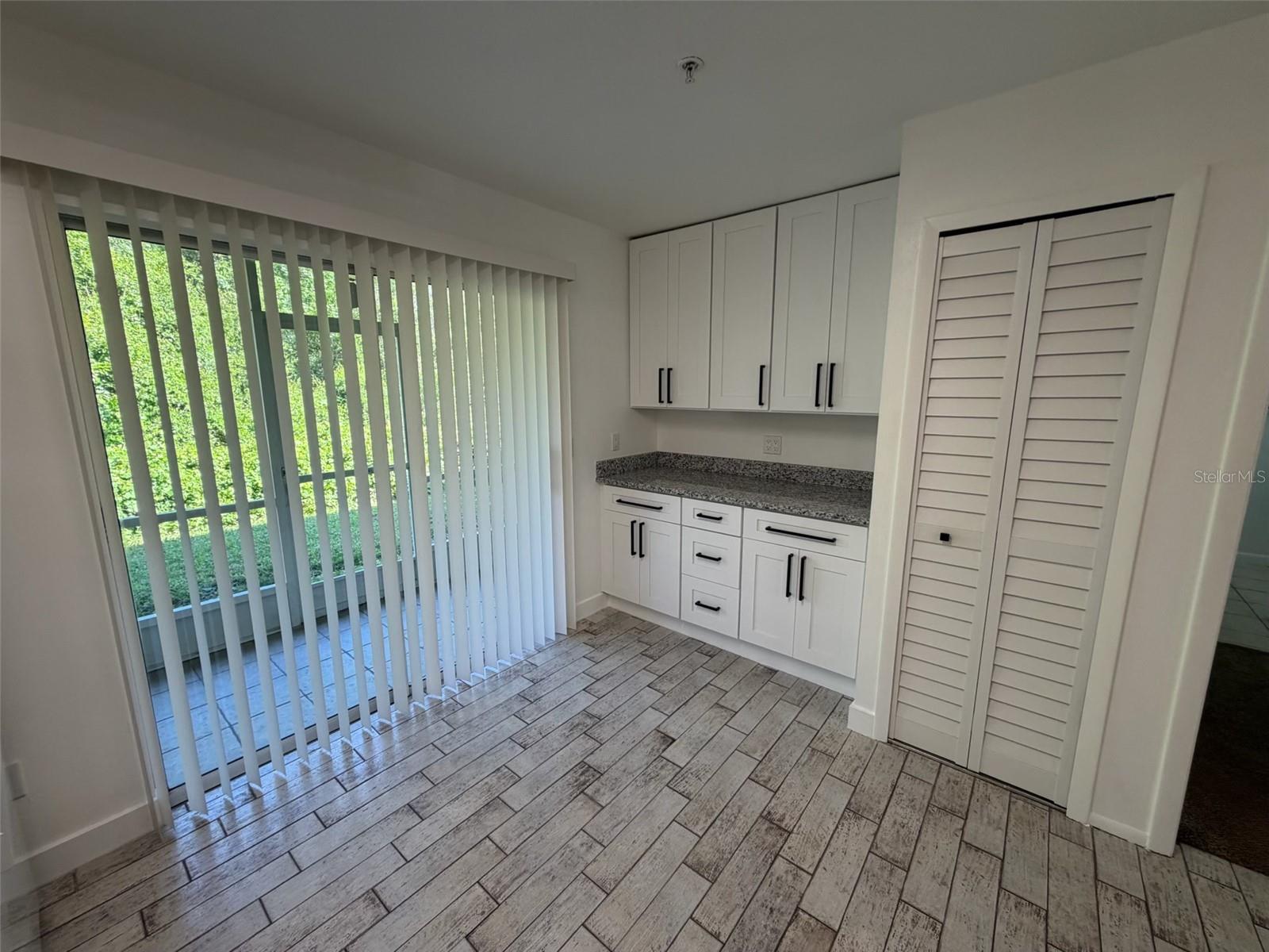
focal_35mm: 14
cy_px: 476
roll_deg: -0.2
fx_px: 513
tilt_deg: -10.1
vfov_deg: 85.7
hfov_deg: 102.1
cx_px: 634
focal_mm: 2.22
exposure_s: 1/120
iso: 125
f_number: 2.2
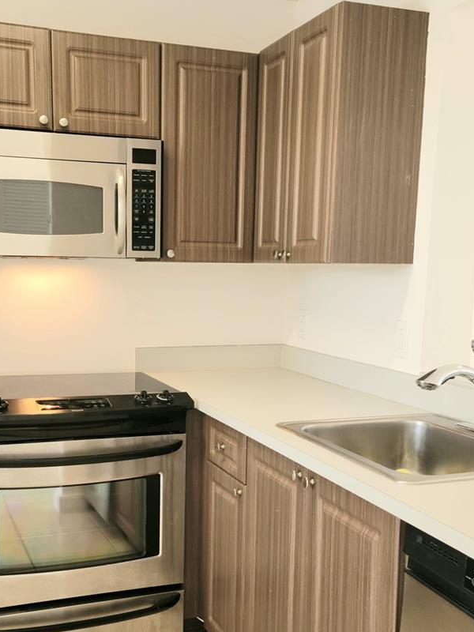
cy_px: 379
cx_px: 187
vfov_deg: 44.6
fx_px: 767
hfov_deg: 34.2
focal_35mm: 42
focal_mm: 5.9
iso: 200
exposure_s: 1/59.2
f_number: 2
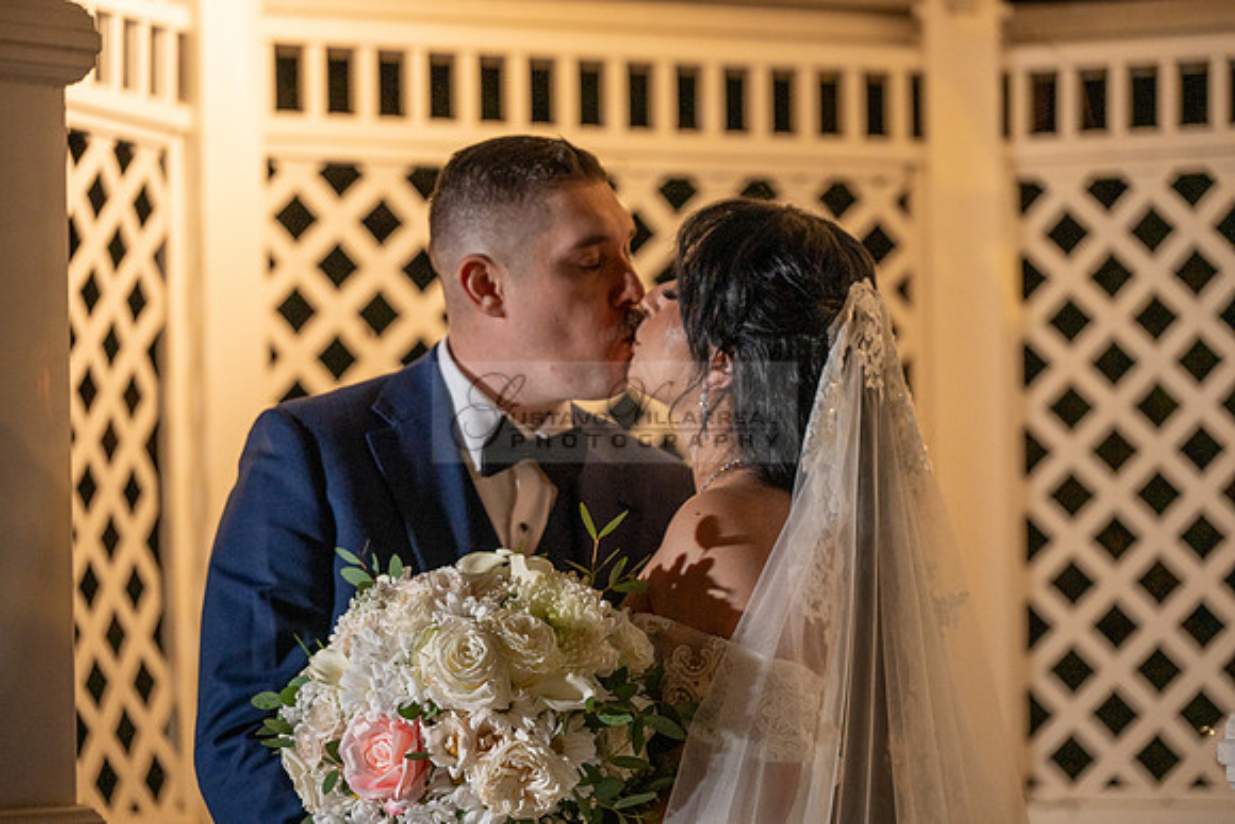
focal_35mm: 120
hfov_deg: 17.1
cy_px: 412
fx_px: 4117
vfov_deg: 11.4
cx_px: 618
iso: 1600
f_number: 4
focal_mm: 120
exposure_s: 1/200
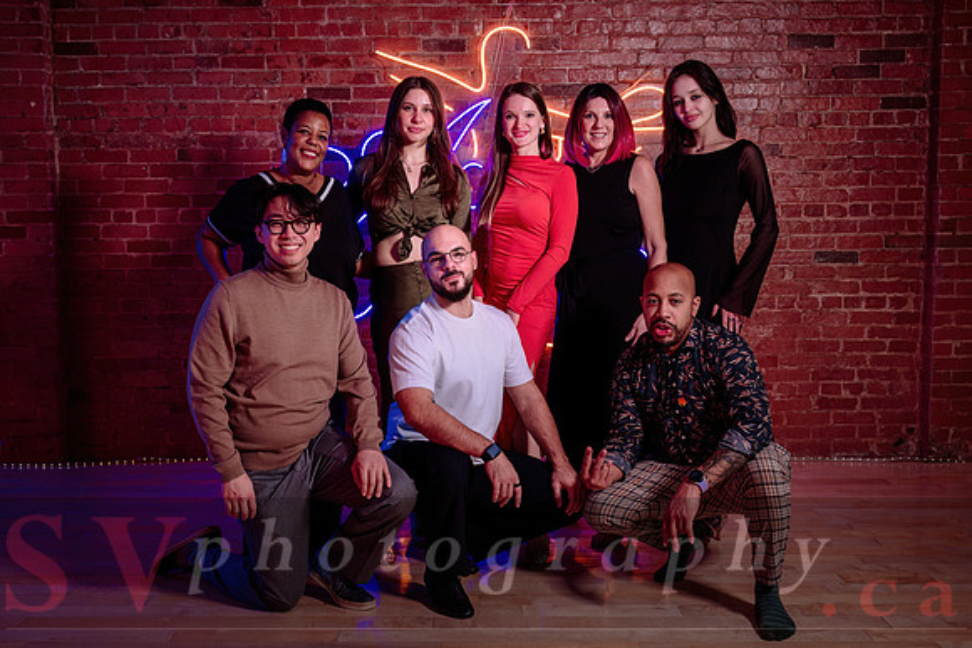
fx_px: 1075
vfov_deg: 33.6
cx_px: 461
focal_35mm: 40
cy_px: 324
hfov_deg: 48.7
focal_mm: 31
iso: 500
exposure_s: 1/125
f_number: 4
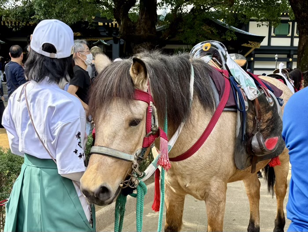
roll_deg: -2.1
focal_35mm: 26
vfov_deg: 53.2
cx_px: 154
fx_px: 232
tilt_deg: -9.1
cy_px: 116
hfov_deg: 67.2
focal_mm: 5.96
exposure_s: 1/142
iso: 40
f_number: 1.6
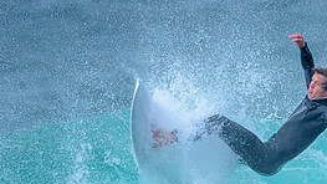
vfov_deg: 0.5
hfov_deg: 0.9
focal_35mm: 2529
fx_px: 21931
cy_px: 233
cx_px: 279
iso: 640
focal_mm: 800
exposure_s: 1/2000
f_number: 6.3
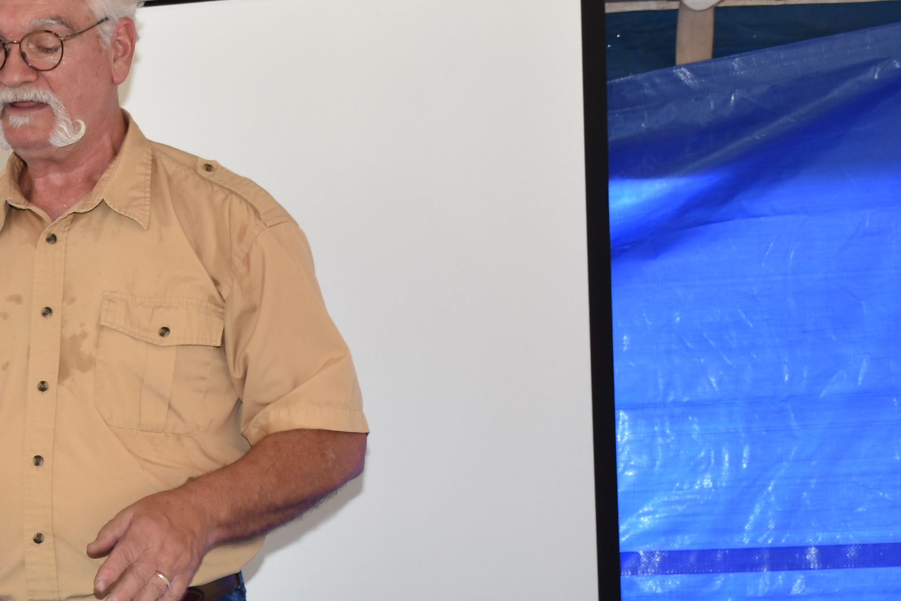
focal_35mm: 97
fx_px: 2433
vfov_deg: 13.9
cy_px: 602
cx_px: -111
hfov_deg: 20.0
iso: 200
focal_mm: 27
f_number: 5
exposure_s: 1/60
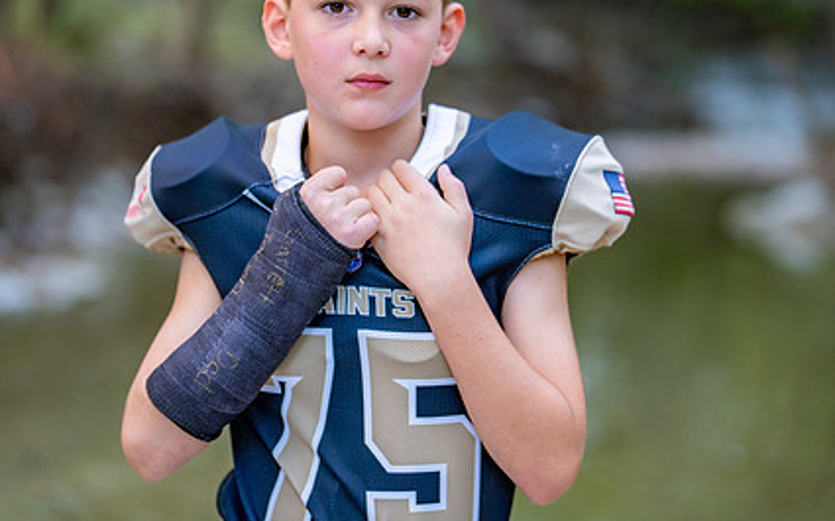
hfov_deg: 24.1
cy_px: 213
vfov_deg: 15.2
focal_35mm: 86
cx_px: 428
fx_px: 1956
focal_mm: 50
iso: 500
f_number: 1.2
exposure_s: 1/500
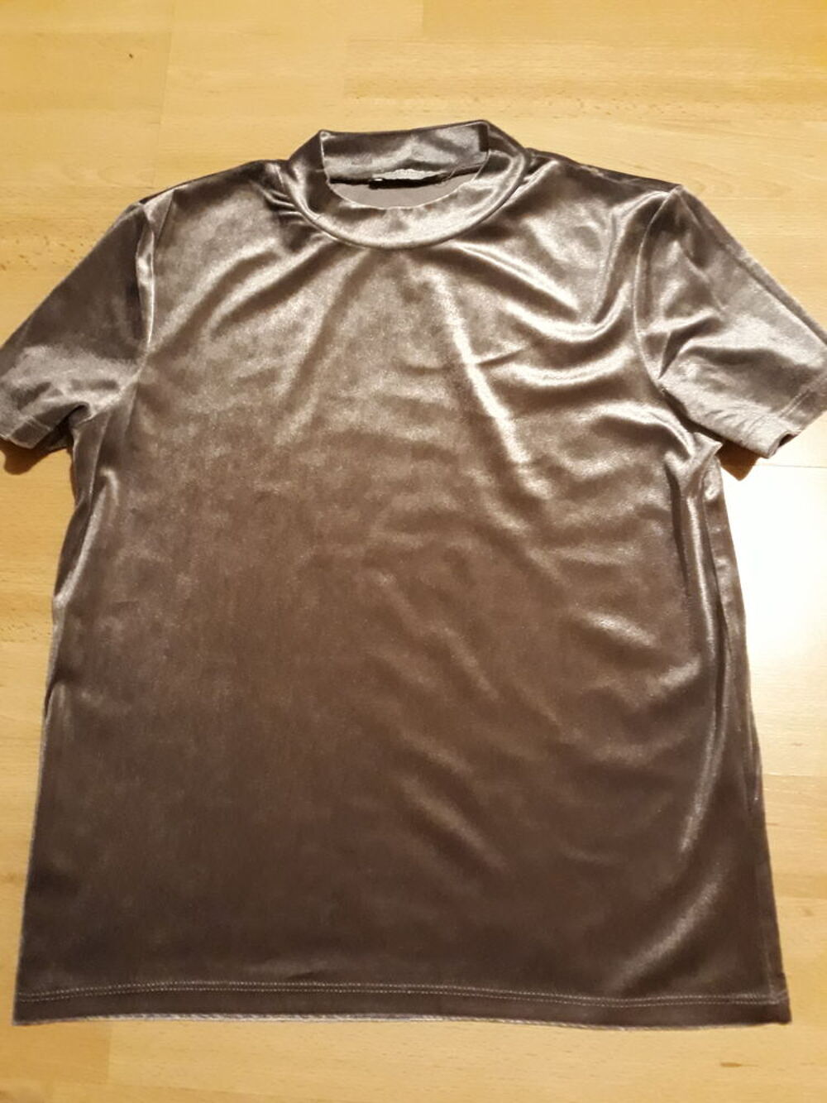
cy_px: 552
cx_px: 414
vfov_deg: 65.3
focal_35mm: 27
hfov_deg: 51.4
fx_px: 860
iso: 500
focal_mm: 3.71
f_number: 1.7
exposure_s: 1/20
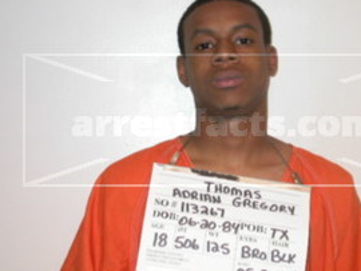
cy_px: 121
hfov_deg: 23.5
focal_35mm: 83
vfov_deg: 17.8
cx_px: 224
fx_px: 866
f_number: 3.2
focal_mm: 13.5
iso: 100
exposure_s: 1/60.3
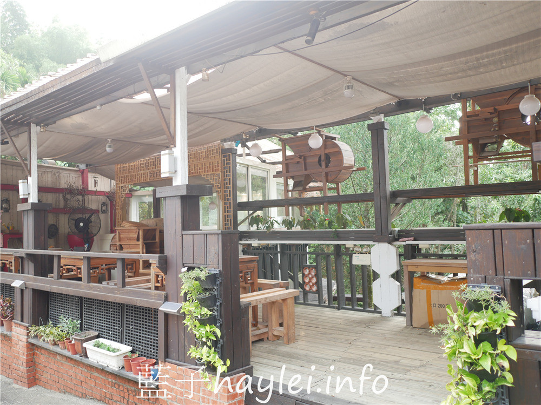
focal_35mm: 30
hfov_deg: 60.0
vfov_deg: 46.8
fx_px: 469
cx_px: 270
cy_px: 202
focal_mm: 15
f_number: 2
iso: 200
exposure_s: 1/125
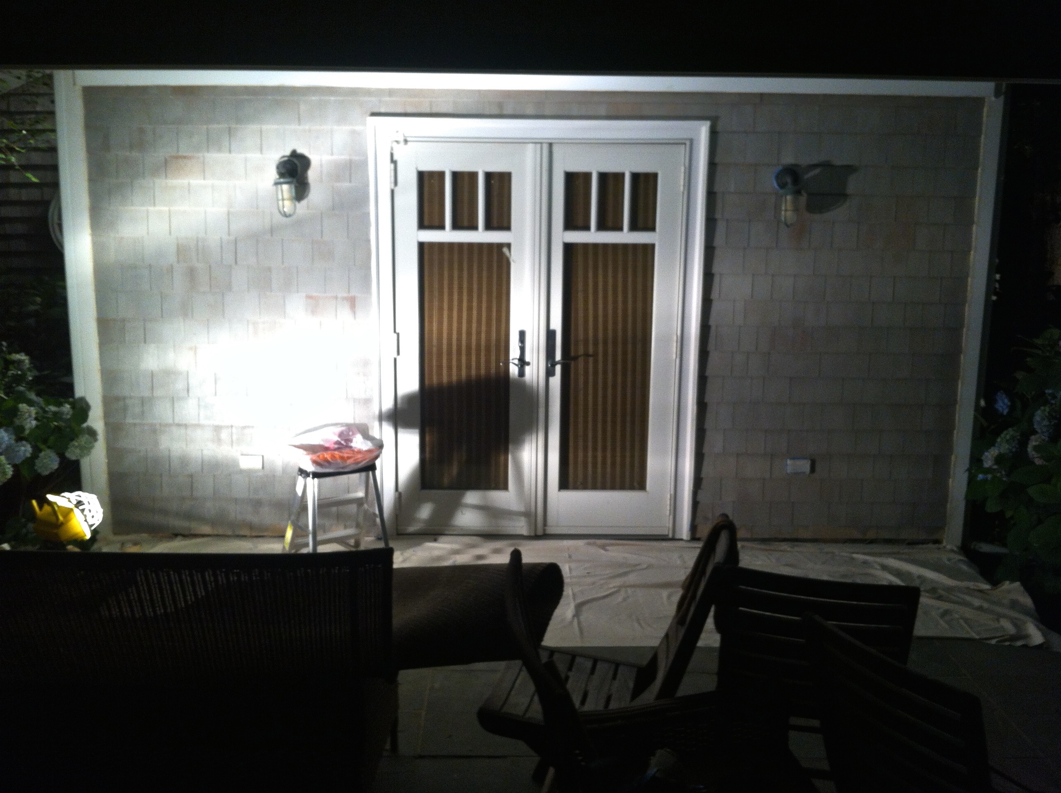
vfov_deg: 40.6
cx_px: 530
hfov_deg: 52.7
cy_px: 396
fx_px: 1071
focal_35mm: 35
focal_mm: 3.85
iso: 125
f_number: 2.8
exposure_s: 1/15
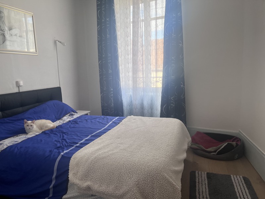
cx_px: 132
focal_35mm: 26
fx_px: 199
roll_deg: +2.0
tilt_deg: -7.7
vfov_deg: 53.1
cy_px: 100
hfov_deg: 67.3
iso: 80
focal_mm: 5.1
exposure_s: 1/121
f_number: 1.6
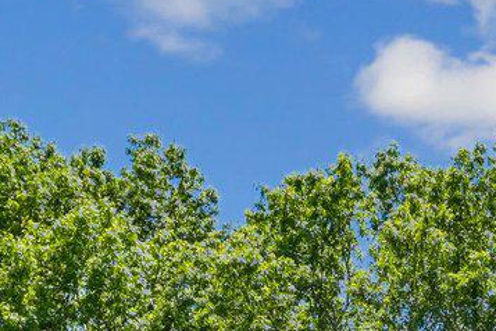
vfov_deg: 9.0
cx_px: 370
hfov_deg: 15.5
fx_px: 1819
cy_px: 885
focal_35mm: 132
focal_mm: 23
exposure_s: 1/1600
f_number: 5.6
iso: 500
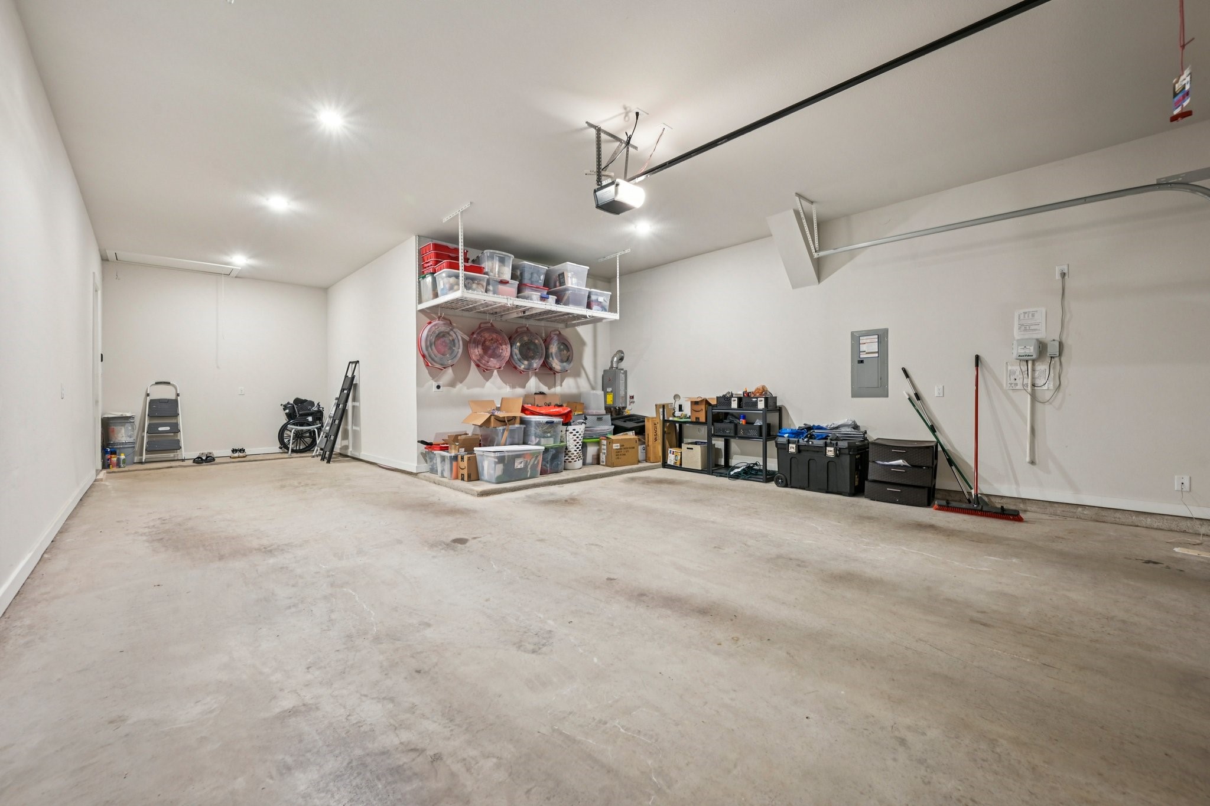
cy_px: 403
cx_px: 605
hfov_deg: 104.3
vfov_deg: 81.2
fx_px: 470
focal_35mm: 14
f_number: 9
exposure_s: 1/1.67
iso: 250
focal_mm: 14
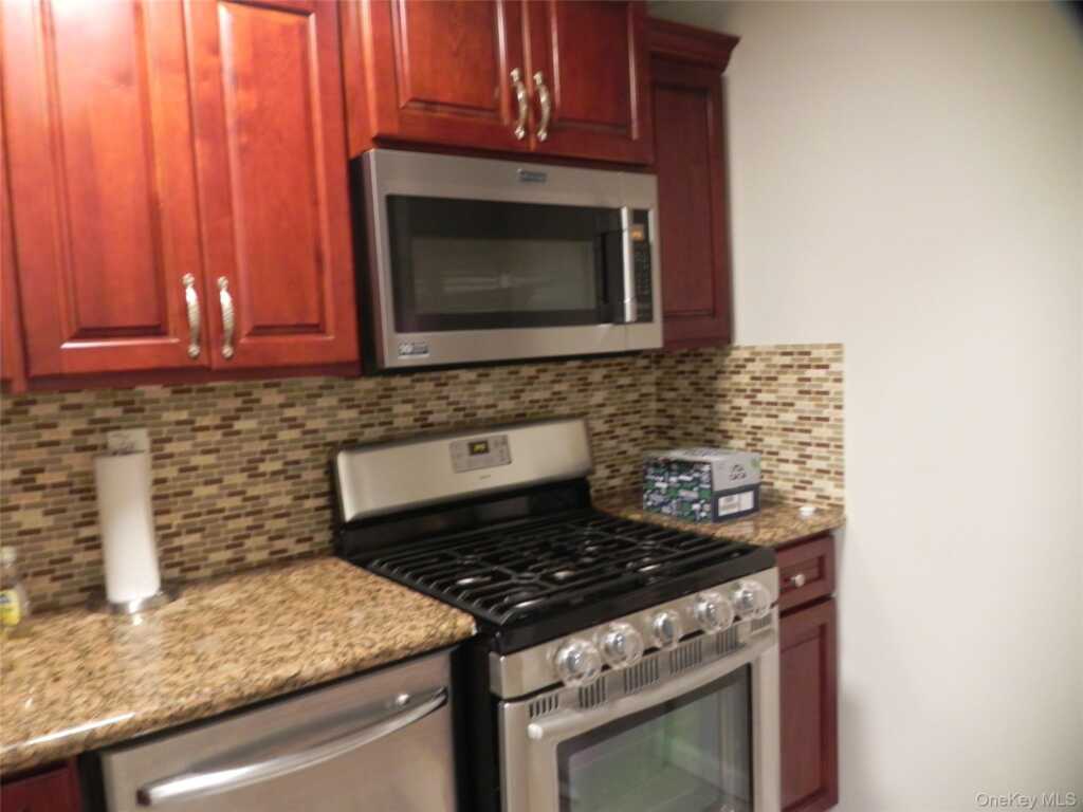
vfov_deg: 53.1
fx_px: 813
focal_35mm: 26
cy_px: 406
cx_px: 542
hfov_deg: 67.3
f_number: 2.8
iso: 400
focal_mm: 4.6
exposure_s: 1/14.5
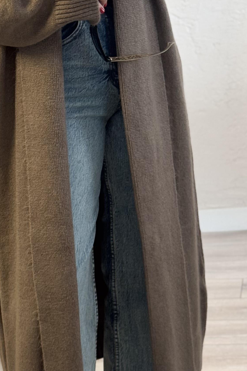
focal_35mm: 119
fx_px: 1225
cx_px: 63
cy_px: 173
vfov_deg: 17.2
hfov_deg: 11.5
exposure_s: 1/79
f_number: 1.78
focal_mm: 6.76
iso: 100
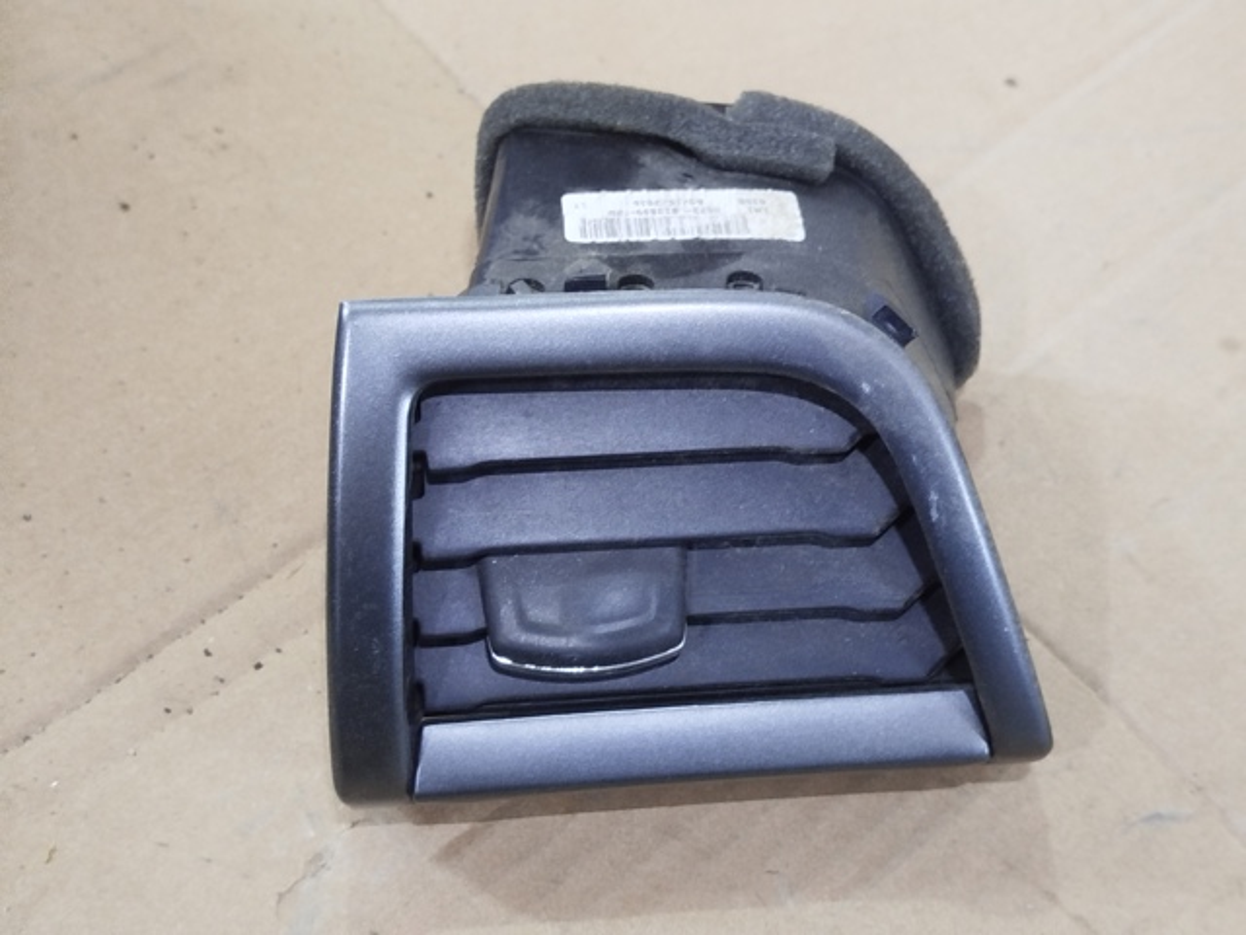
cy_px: 468
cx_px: 623
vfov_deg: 30.3
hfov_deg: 39.7
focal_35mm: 48
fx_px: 1728
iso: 500
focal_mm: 5.31
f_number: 1.7
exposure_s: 1/25
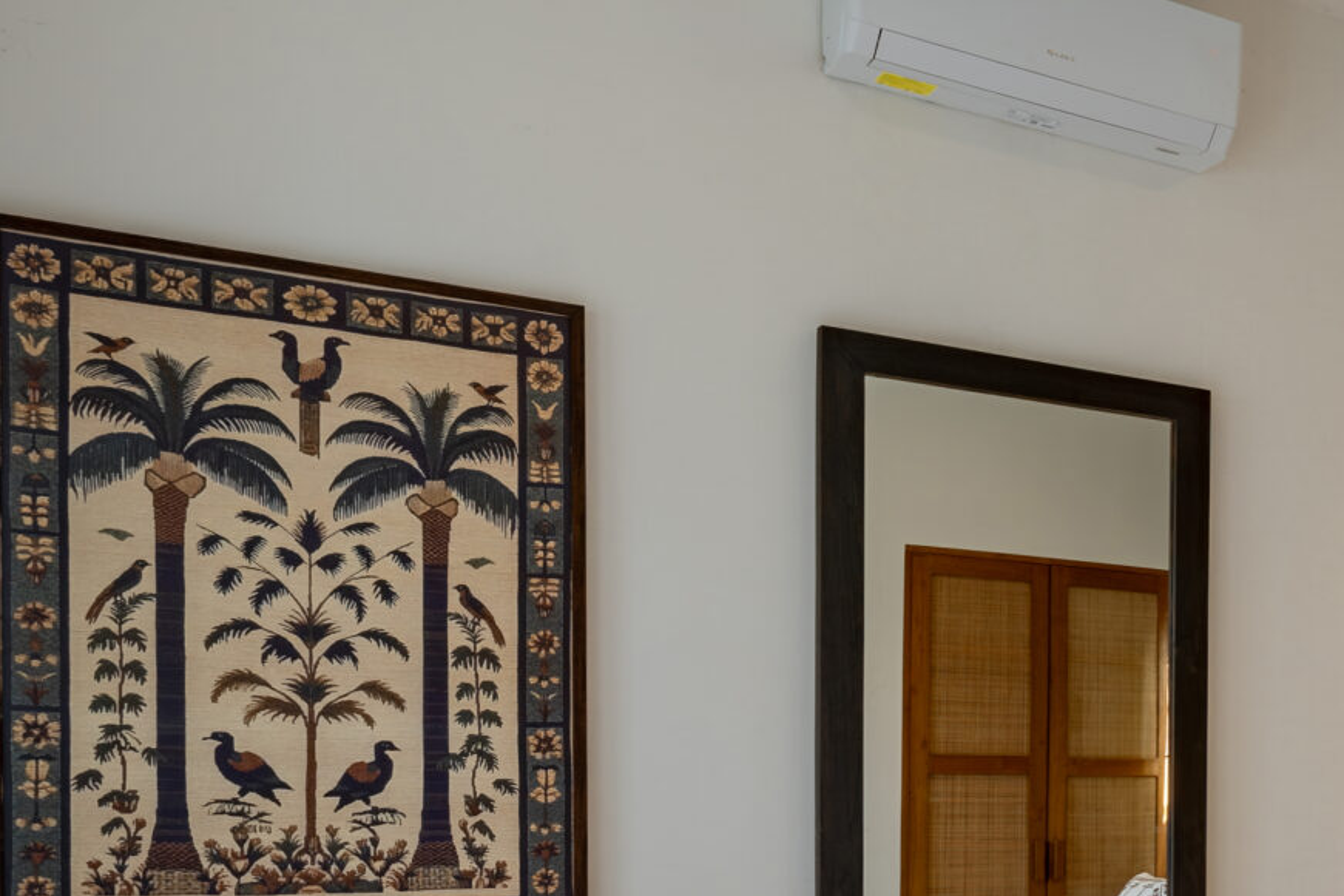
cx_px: 1802
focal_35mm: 47
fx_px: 1755
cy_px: 909
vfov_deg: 27.0
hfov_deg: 31.1
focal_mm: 16
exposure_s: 1/80
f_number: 8
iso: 640
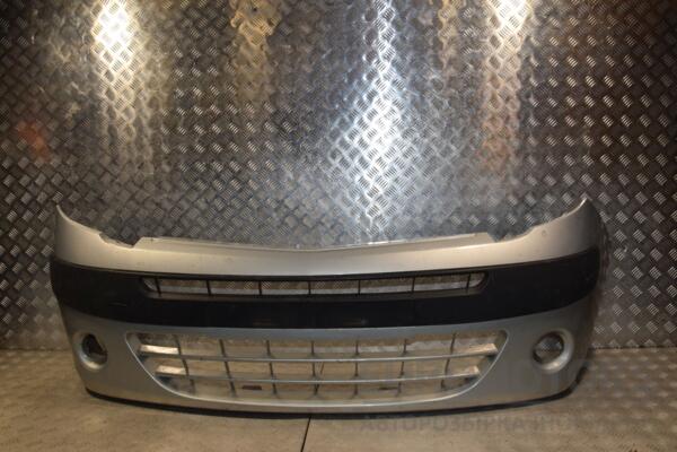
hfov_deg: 67.4
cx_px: 338
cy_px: 226
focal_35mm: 27
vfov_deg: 47.9
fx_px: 508
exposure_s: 1/200
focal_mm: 18
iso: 800
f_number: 11
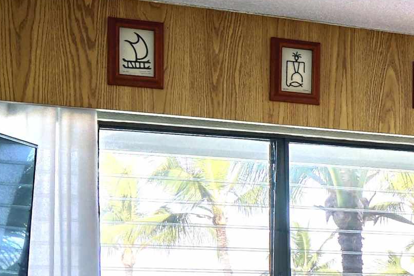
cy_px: 353
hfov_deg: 19.4
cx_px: 631
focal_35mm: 91
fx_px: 1046
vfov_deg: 14.4
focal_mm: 16
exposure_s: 1/60
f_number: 11
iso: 125
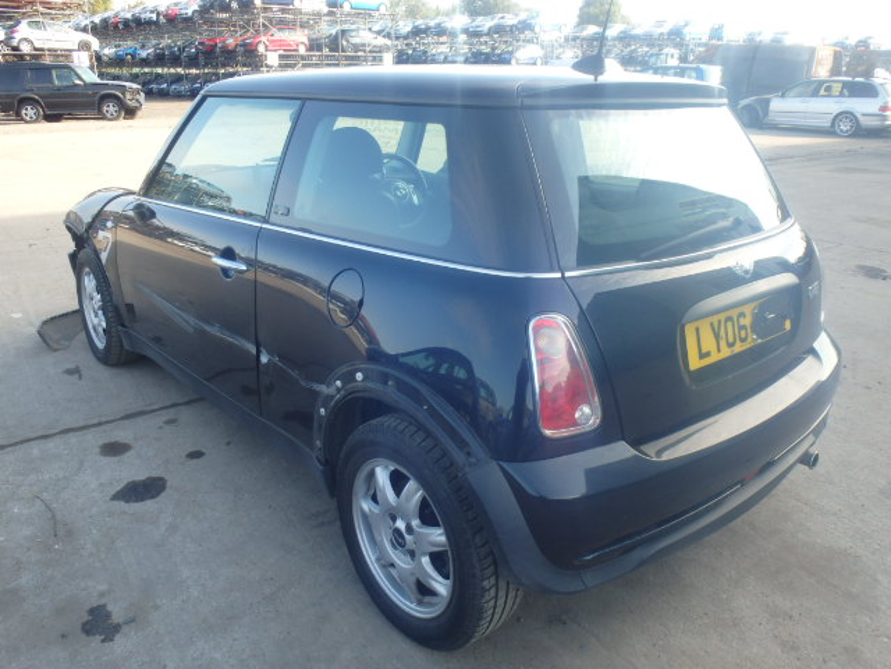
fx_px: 721
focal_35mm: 28
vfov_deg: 49.7
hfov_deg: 63.4
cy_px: 334
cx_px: 446
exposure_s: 1/125
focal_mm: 5
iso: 125
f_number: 3.9
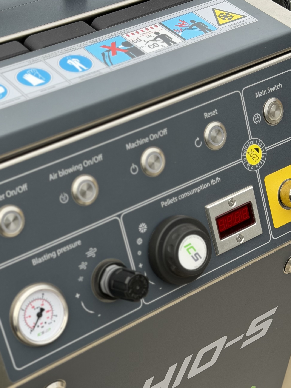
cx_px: 121
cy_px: 266
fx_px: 841
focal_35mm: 75
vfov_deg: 25.8
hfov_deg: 19.6
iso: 64
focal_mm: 6.76
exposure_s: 1/323
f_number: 1.78
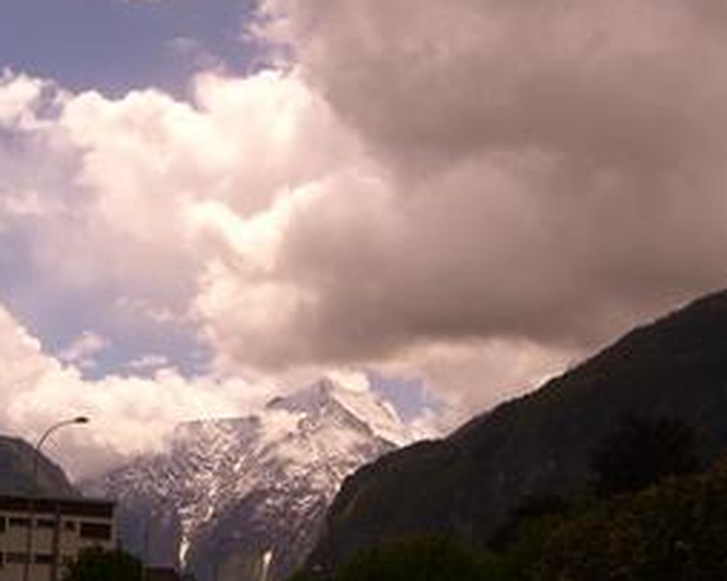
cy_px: 414
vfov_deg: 20.8
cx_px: 318
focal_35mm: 73
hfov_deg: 26.1
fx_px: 1570
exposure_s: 1/2000
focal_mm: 6.2
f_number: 4.3
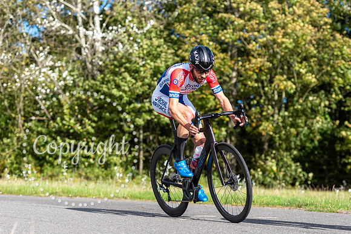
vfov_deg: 14.1
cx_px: 190
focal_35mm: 97
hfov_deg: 21.0
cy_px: 101
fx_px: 947
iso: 160
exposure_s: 1/2000
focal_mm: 85
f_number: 2.8
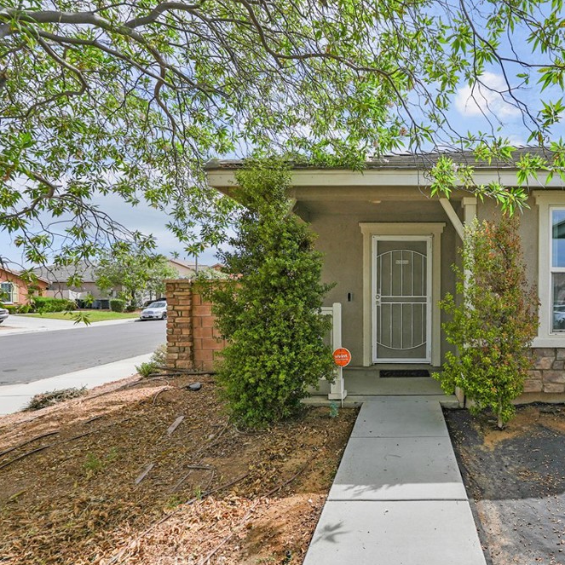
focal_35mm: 22
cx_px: 407
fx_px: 400
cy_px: 285
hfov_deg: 67.0
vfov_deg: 70.5
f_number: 5
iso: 100
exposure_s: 1/1000
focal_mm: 16.5
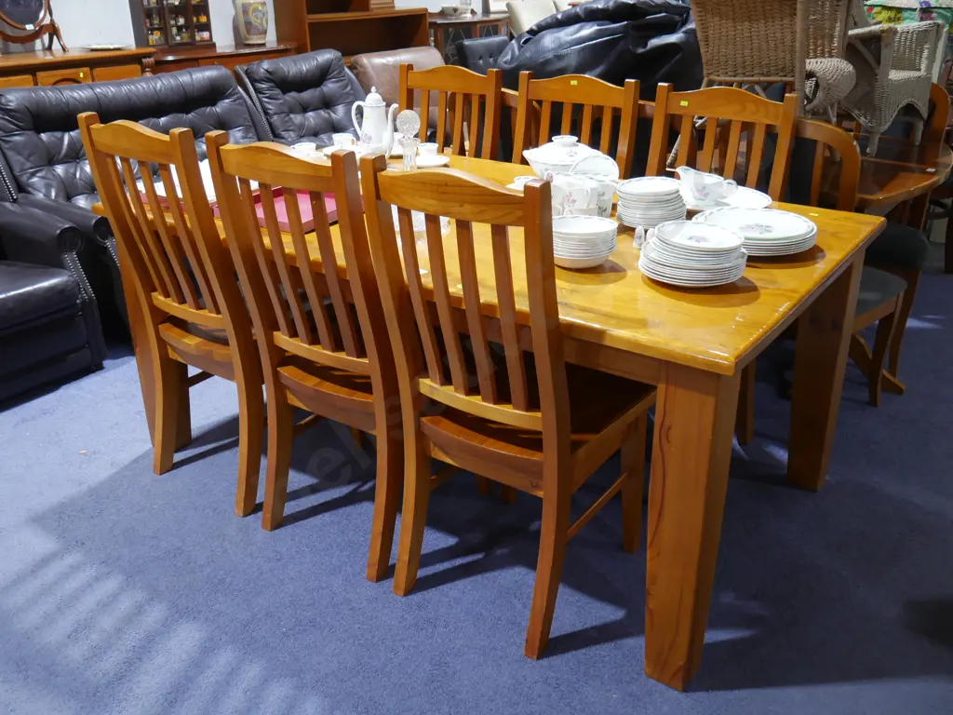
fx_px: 936
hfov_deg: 54.0
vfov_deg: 41.8
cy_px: 358
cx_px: 476
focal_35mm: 34
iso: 640
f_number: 4
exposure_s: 1/60
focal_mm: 17
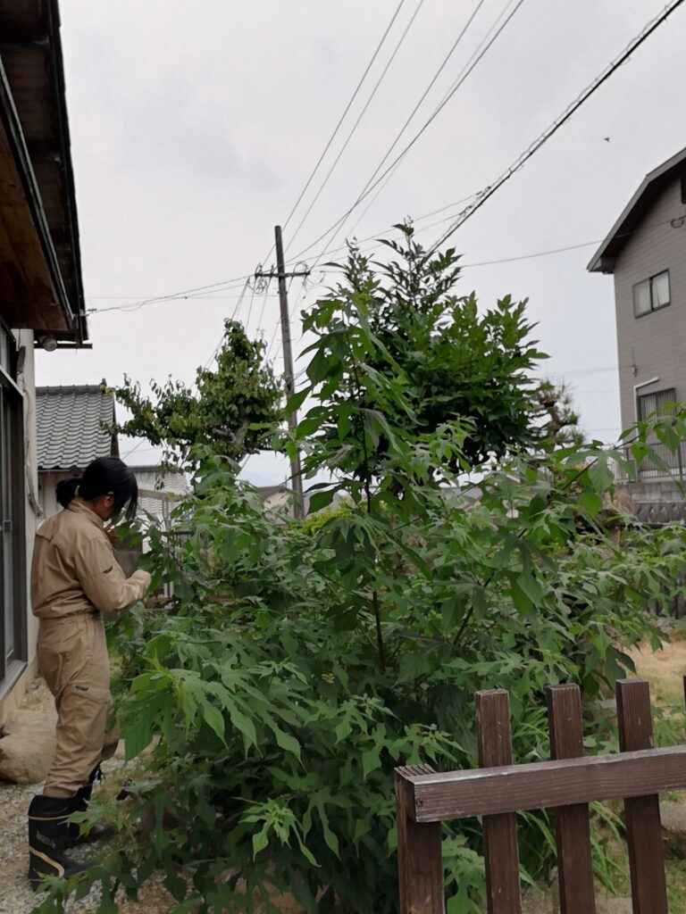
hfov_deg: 41.8
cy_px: 457
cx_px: 343
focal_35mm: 34
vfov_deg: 54.0
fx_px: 898
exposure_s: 1/2242
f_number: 2
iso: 50
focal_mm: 3.6
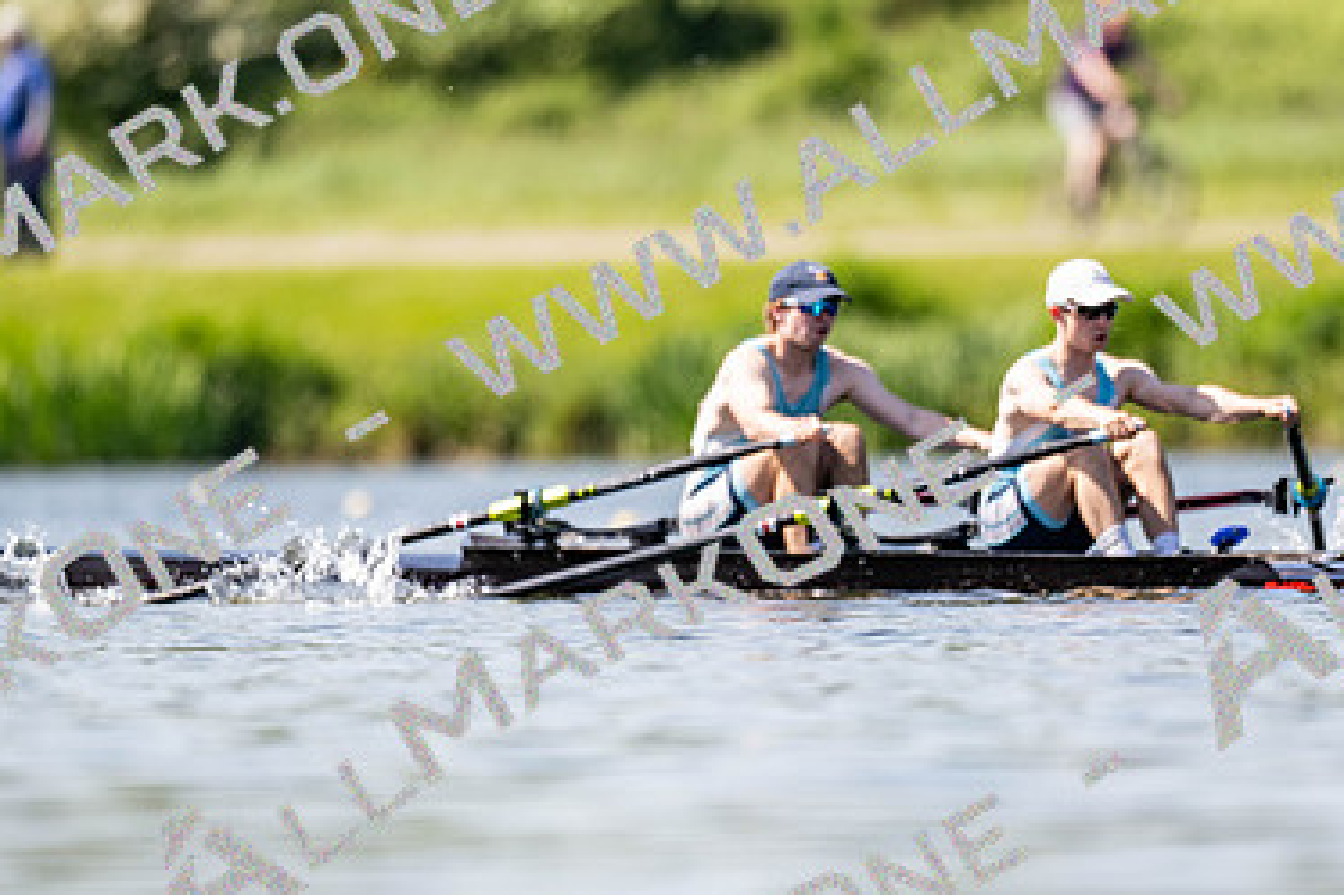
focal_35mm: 932
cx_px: 891
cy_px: 408
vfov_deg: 1.5
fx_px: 34778
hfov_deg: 2.2
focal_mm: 600
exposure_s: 1/2500
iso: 320
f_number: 4
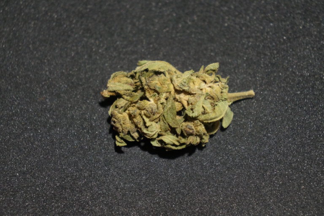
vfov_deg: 16.5
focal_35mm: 82
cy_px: 108
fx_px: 742
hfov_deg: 24.6
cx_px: 162
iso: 3200
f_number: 5.6
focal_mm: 55
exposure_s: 1/30
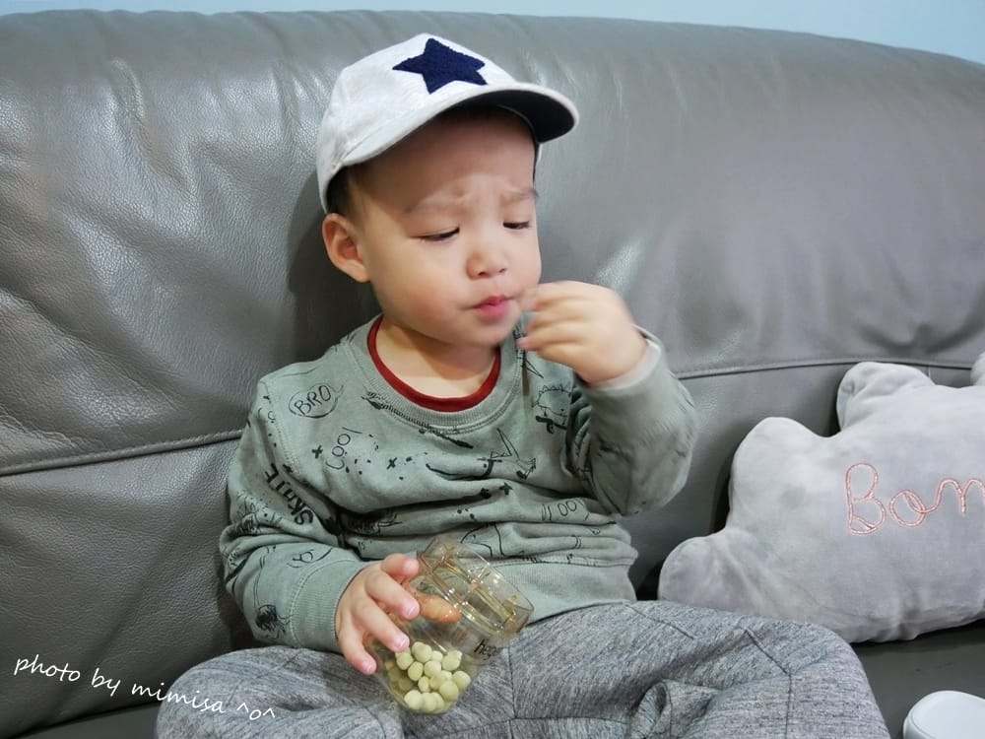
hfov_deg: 71.6
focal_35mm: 24
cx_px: 492
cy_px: 370
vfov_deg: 56.8
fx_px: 683
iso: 3200
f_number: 3.5
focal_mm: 12
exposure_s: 1/15
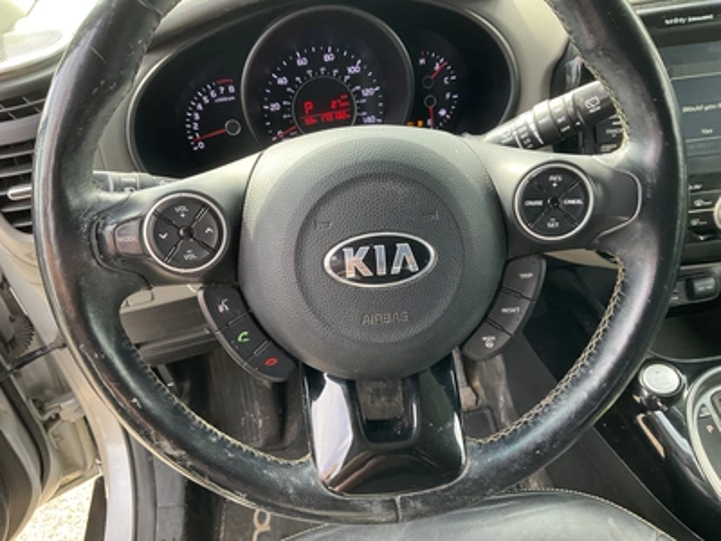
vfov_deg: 48.2
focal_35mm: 29
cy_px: 270
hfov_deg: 61.7
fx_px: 604
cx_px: 360
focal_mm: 3
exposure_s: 1/122
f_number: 1.8
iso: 64
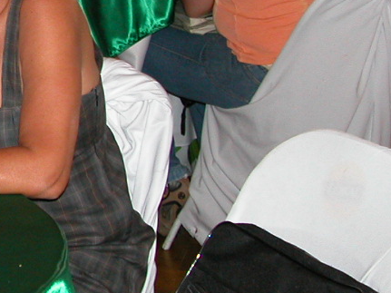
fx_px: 1468
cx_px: -173
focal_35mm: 130
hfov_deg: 14.3
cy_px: 53
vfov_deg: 11.4
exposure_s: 1/60
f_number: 2.8
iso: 200
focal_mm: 8.9
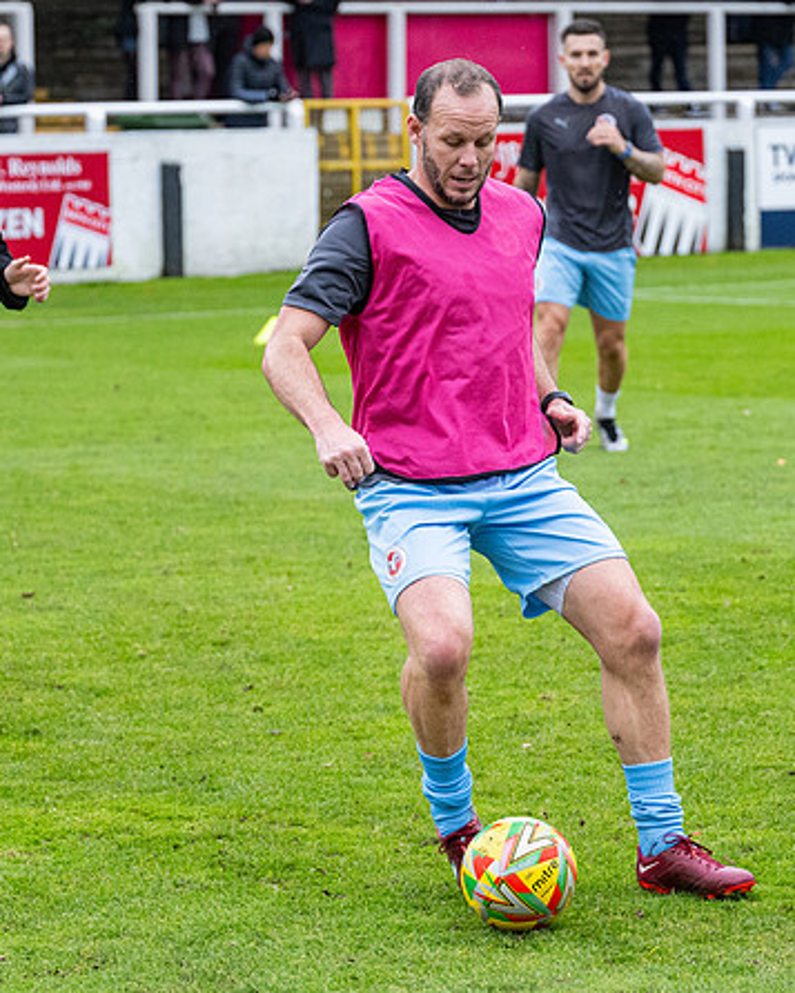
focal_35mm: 173
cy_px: 498
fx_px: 5086
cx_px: 425
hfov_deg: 8.9
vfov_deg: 11.2
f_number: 2.8
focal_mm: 70
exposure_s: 1/800
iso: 1000
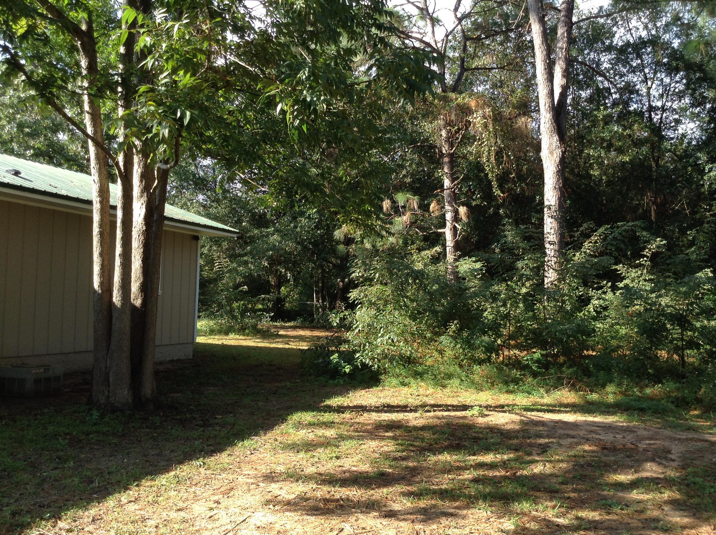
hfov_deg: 55.4
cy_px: 268
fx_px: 682
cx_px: 358
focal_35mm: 33
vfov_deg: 42.8
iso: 25
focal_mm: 3.3
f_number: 2.4
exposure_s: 1/173
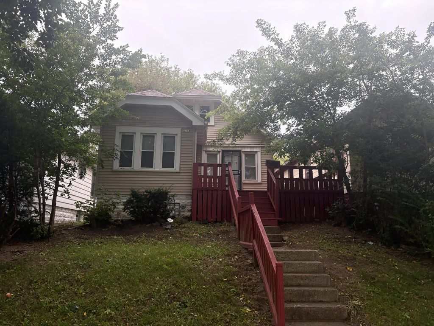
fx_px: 326
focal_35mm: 26
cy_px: 163
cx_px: 217
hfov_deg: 67.3
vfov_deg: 53.1
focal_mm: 5.96
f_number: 1.6
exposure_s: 1/111
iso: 125
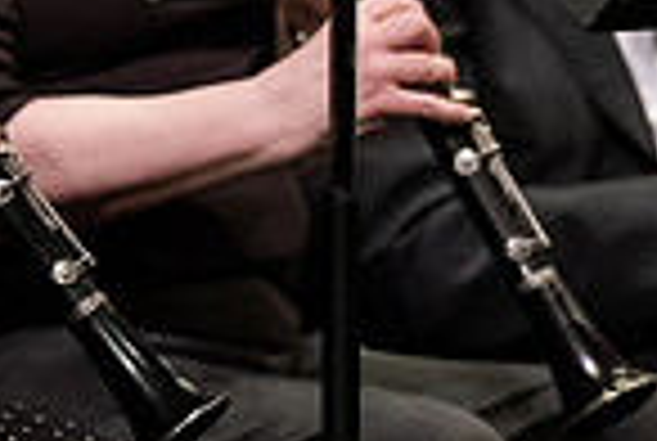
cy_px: -178
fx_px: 21743
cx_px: -144
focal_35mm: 1189
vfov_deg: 1.2
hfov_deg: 1.7
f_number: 2.8
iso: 4000
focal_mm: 300
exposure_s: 1/320
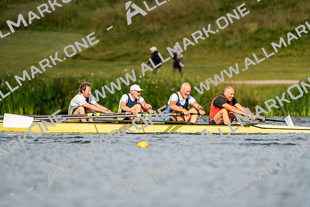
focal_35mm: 600
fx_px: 5168
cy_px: 104
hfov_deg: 3.4
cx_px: 155
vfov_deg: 2.3
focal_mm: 600
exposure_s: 1/2000
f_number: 6.3
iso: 200
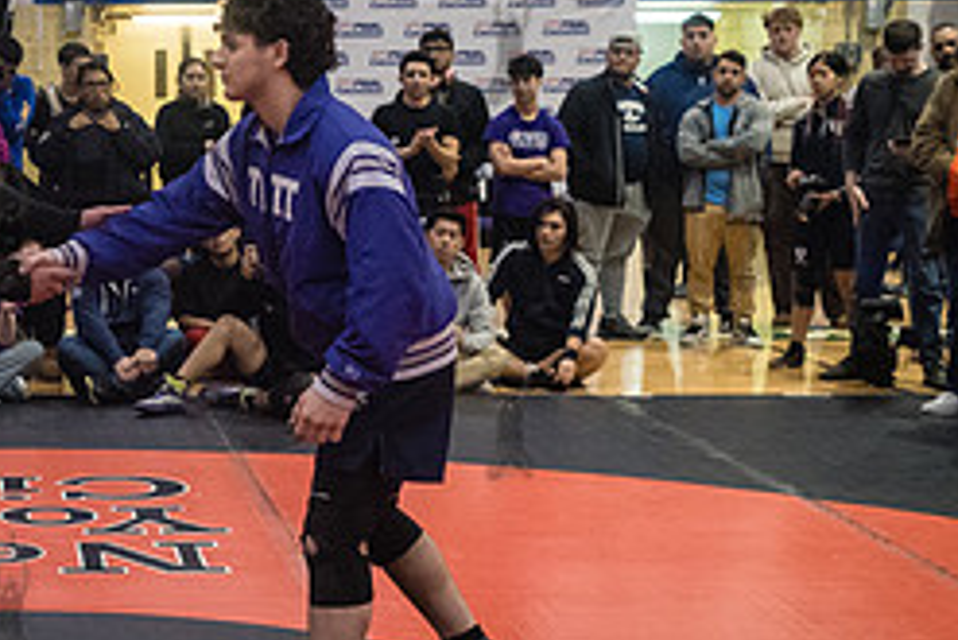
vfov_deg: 15.9
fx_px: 2290
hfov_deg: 22.6
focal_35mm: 86
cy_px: 224
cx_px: -22
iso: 6400
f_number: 4
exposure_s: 1/400
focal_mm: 35
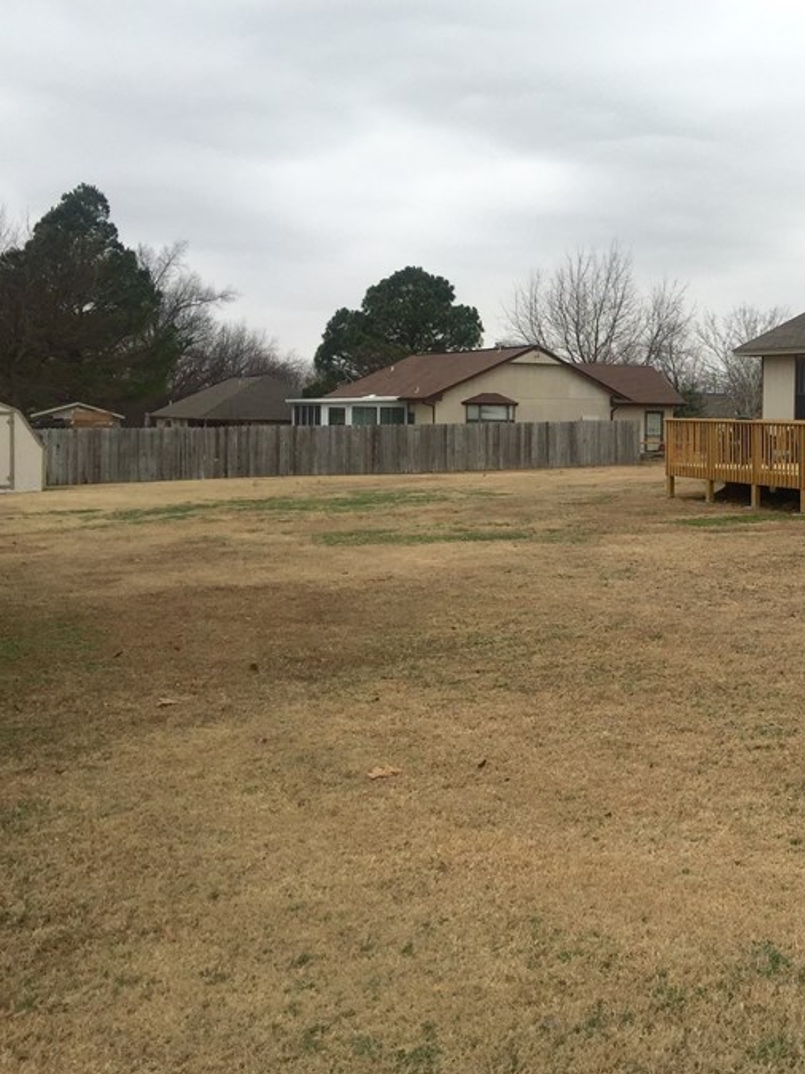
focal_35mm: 44
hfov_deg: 30.7
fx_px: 1365
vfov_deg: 42.9
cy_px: 469
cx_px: 789
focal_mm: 4.15
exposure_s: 1/590
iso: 32
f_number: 2.2
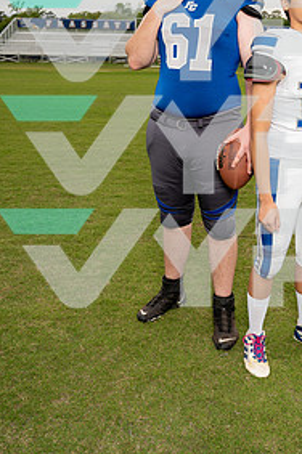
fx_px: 542
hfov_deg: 30.4
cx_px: 238
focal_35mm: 43
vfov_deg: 44.7
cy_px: 146
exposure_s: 1/250
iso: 200
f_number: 4.5
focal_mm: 27
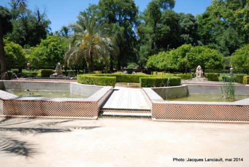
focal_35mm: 28
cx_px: 124
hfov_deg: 64.5
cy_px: 84
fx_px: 197
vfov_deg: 45.8
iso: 100
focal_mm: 19
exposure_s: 1/200
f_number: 7.1
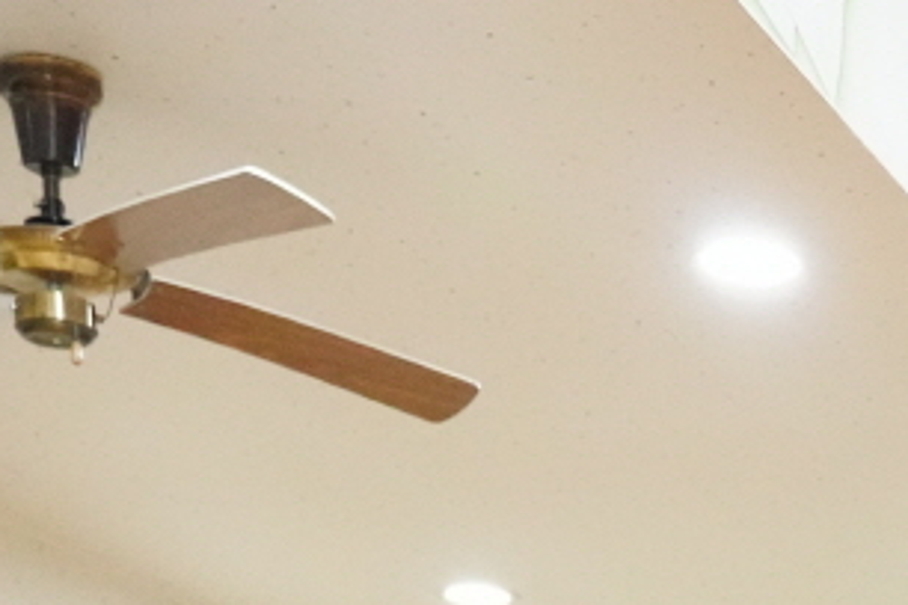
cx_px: 1730
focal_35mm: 141
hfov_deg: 12.9
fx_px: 3556
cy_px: 1640
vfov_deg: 8.5
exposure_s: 1/200
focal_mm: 24
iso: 10000
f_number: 4
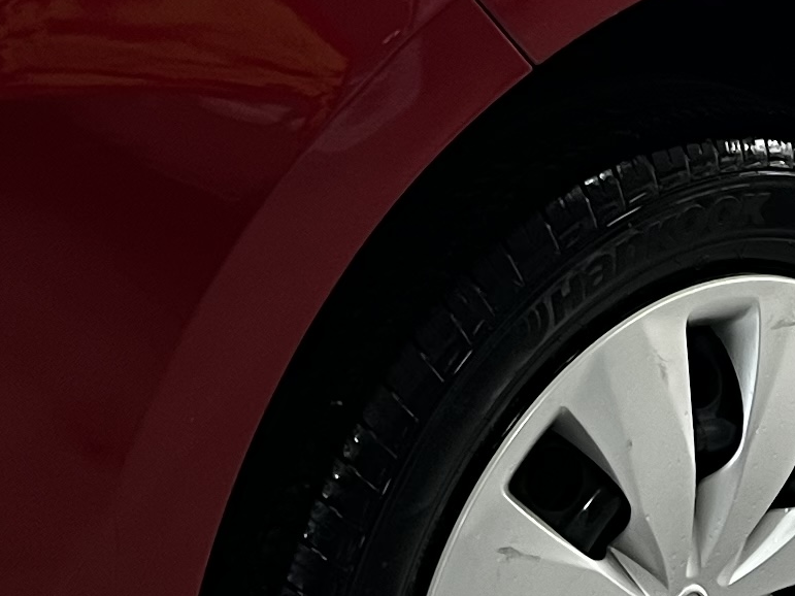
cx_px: 660
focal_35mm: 136
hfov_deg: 14.4
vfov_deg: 10.6
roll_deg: +1.0
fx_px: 3123
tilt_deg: -13.5
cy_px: -250
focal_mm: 5.7
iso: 125
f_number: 1.5
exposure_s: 1/50
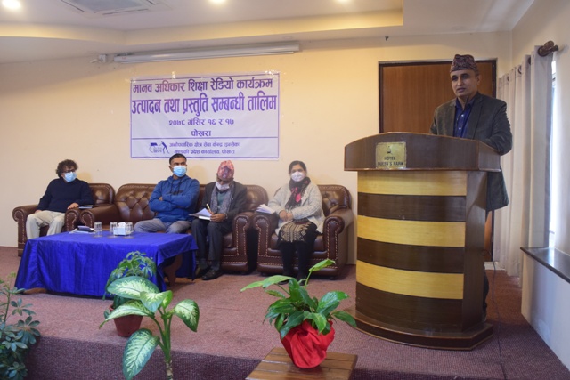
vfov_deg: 41.7
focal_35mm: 32
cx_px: 285
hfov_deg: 59.5
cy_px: 190
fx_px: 499
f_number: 6.3
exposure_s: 1/15
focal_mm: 21
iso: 1250
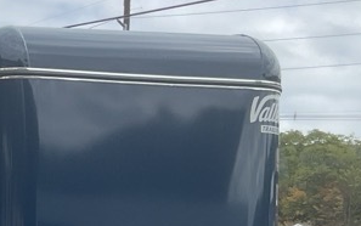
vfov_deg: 11.8
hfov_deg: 18.6
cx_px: -72
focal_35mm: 106
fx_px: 1043
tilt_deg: -2.4
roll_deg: -1.5
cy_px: 338
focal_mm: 3
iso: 16
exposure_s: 1/1311
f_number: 1.8
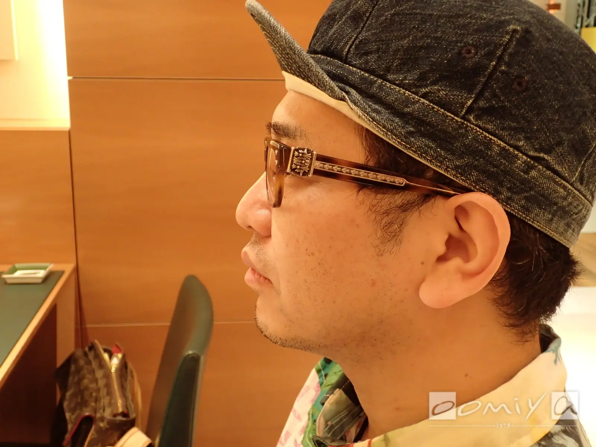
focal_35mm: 40
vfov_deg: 36.0
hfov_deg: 46.8
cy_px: 224
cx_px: 298
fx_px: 689
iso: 500
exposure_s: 1/40
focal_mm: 7.34
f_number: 2.8
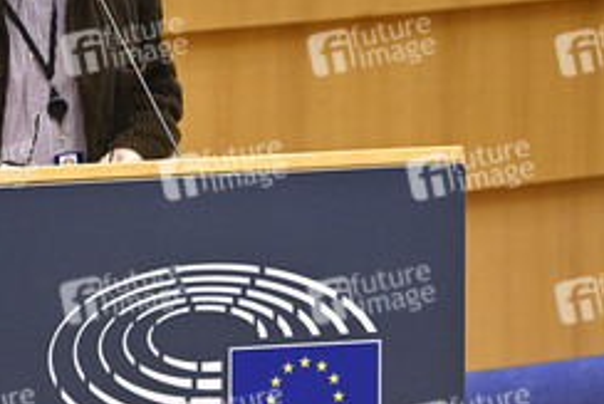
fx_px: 18583
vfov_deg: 1.2
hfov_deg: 1.9
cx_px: 157
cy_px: 109
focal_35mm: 1107
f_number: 6.3
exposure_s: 1/500
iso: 4000
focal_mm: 600
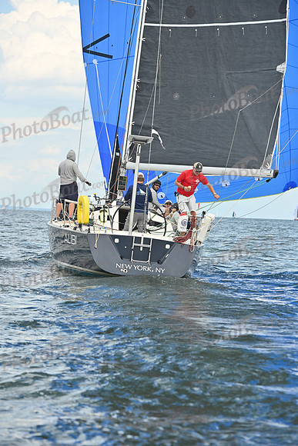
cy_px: 223
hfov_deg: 11.2
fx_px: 1514
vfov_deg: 16.8
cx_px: 149
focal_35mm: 122
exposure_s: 1/1600
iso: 320
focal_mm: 122
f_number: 5.6
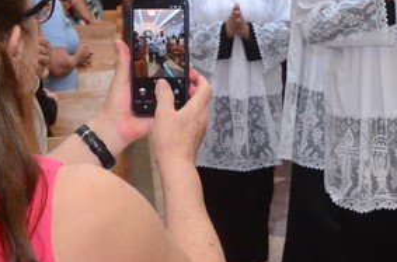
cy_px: -69
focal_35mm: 114
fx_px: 1254
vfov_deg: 11.7
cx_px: 452
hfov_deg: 17.3
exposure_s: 1/200
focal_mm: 24
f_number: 5
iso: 2500
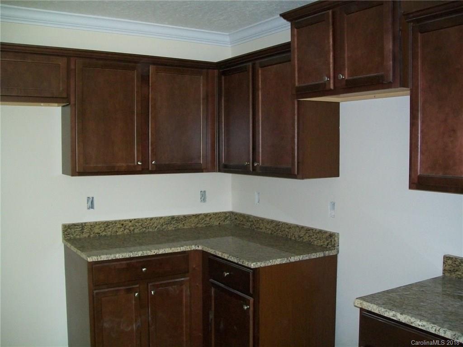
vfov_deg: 39.7
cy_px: 174
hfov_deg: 51.4
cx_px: 232
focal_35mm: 36
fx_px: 482
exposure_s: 1/60
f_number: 2.7
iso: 160
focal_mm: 6
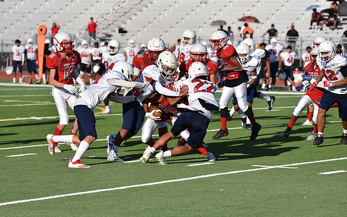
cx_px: 174
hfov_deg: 11.3
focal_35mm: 185
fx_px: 1750
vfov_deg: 7.1
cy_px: 105
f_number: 5.6
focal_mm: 180
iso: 450
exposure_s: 1/4000
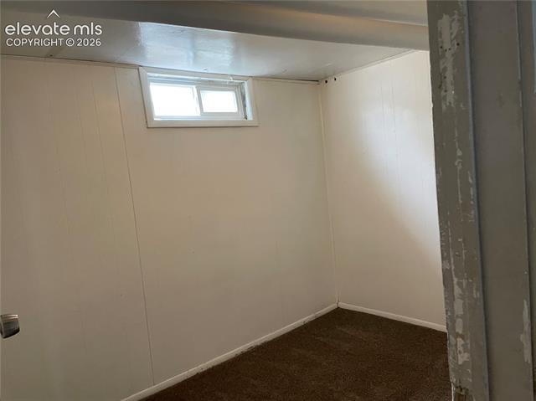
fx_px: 402
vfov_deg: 53.0
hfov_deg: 67.3
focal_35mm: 26
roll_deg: +4.9
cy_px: 200
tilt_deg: -4.6
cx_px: 268
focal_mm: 4.2
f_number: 1.6
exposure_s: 1/40
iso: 400
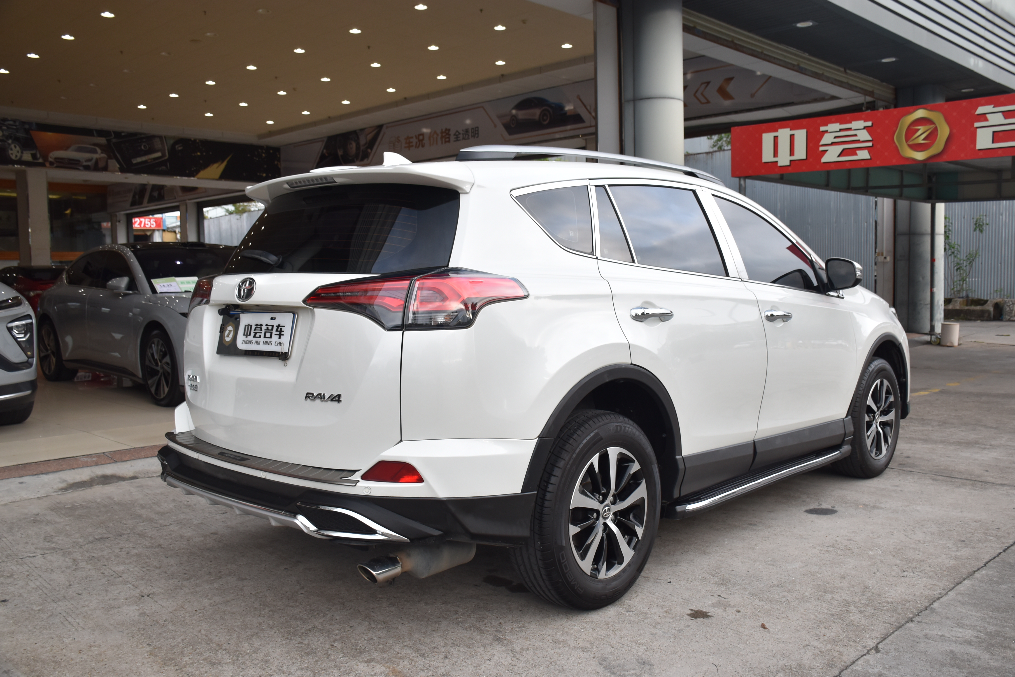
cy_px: 338
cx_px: 508
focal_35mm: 33
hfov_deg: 57.2
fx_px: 931
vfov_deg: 40.0
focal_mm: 22
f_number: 6.3
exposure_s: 1/160
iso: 400
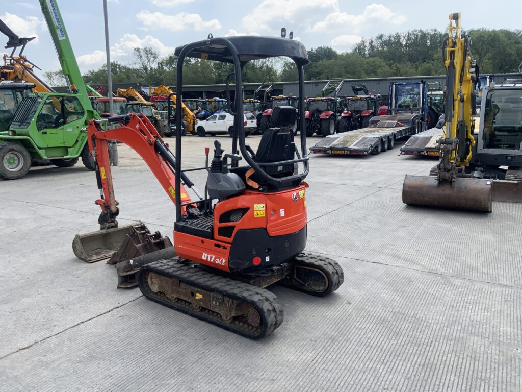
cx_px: 261
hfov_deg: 61.7
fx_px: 437
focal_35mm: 29
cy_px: 196
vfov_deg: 48.2
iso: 16
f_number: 1.8
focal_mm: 3
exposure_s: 1/944
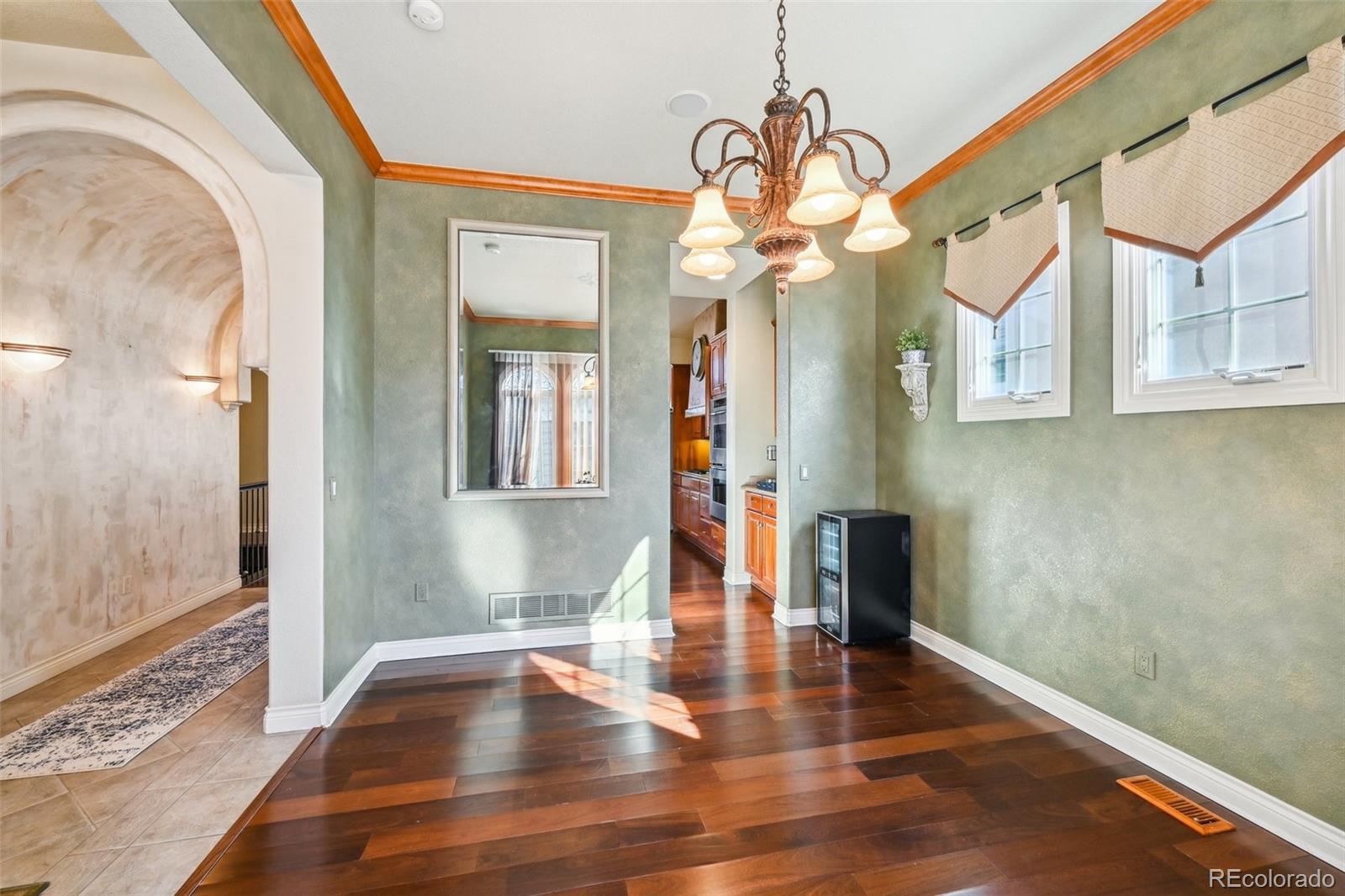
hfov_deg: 104.3
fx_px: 523
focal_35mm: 14
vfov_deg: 81.2
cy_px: 448
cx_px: 672
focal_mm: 14
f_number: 11
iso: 400
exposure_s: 1/13
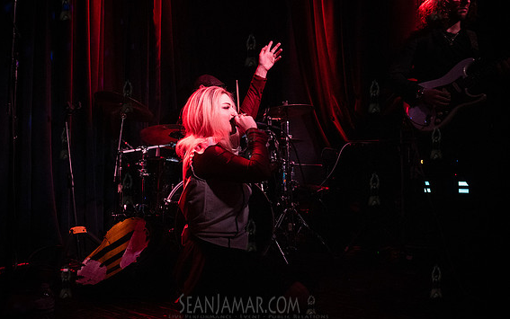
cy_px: 142
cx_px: 234
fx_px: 417
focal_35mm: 30
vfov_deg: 41.8
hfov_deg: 62.8
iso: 12800
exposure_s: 1/320
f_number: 4
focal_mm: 27
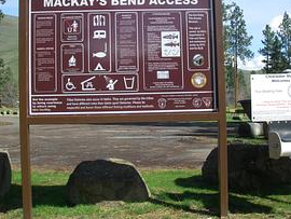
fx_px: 404
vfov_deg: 30.2
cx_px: 160
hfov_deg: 39.6
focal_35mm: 48
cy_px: 83
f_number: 6.6
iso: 64
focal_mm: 6.3
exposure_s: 1/160
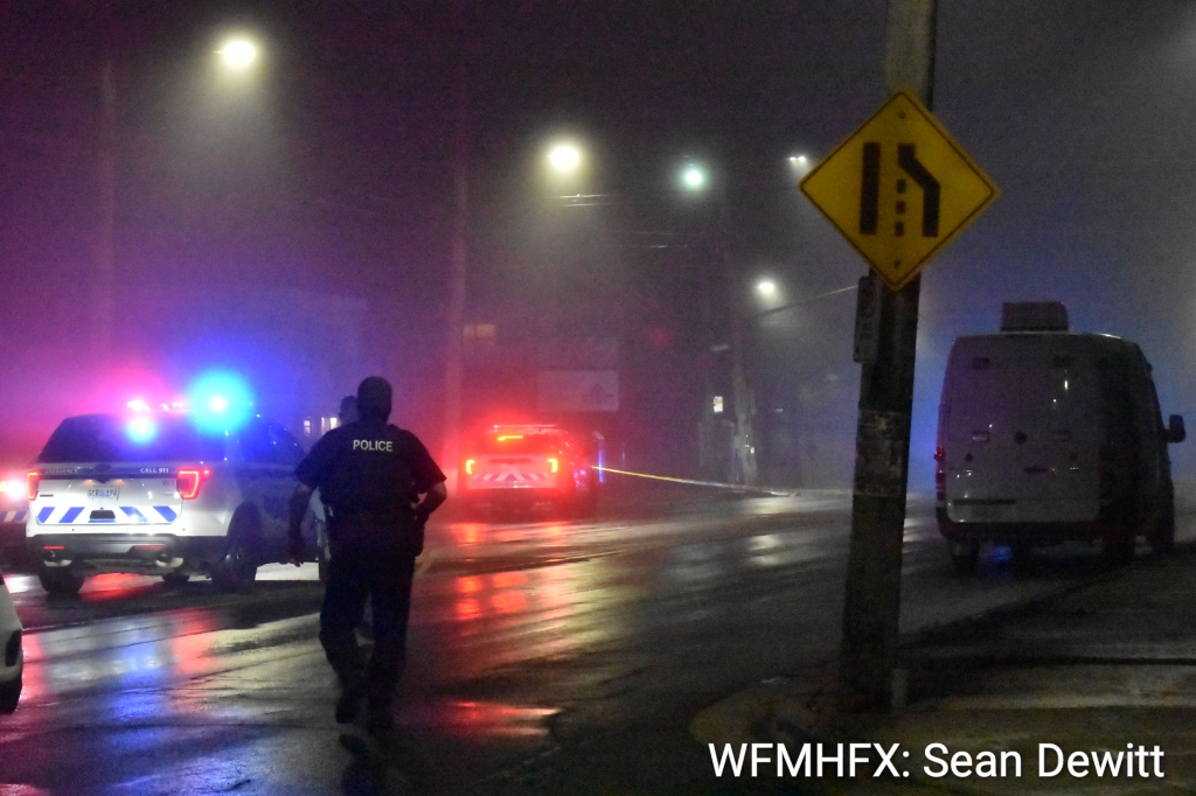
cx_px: 598
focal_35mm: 105
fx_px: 3487
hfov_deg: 19.5
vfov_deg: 13.0
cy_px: 398
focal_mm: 70
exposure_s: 1/200
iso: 25600
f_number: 8
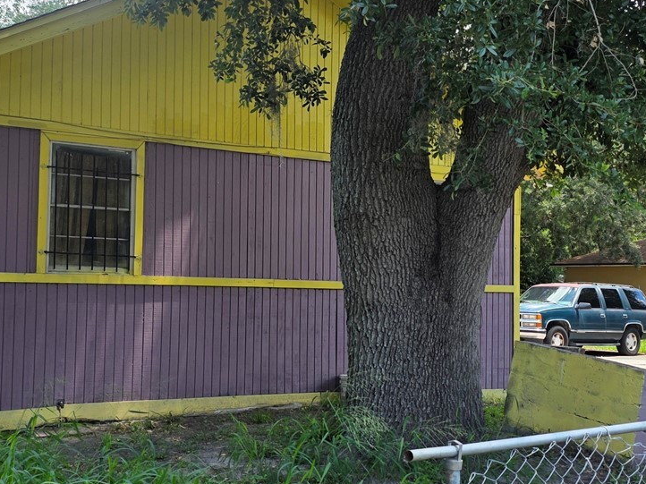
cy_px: 267
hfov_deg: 37.4
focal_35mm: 51
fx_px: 951
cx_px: 263
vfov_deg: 28.5
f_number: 1.7
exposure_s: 1/1550
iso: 80
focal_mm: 6.3
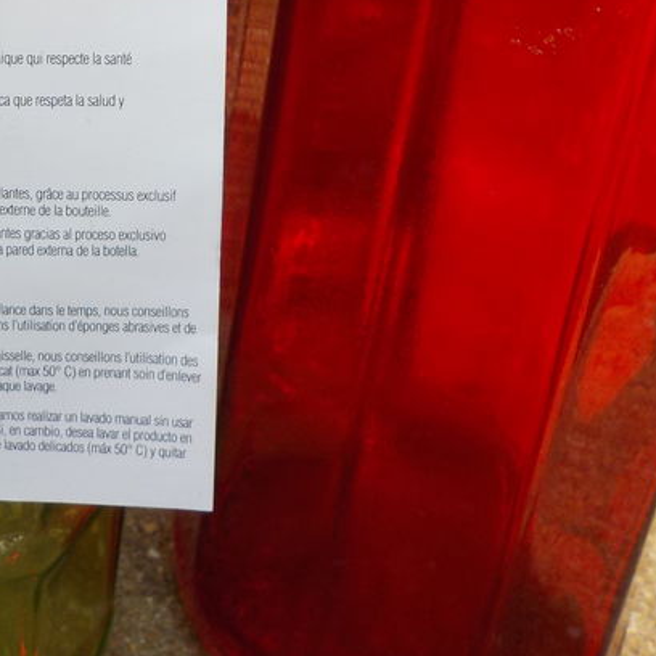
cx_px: 56
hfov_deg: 25.6
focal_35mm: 65
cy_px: 66
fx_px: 1394
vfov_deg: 25.7
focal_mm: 4.1
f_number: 3.3
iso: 125
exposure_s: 1/200
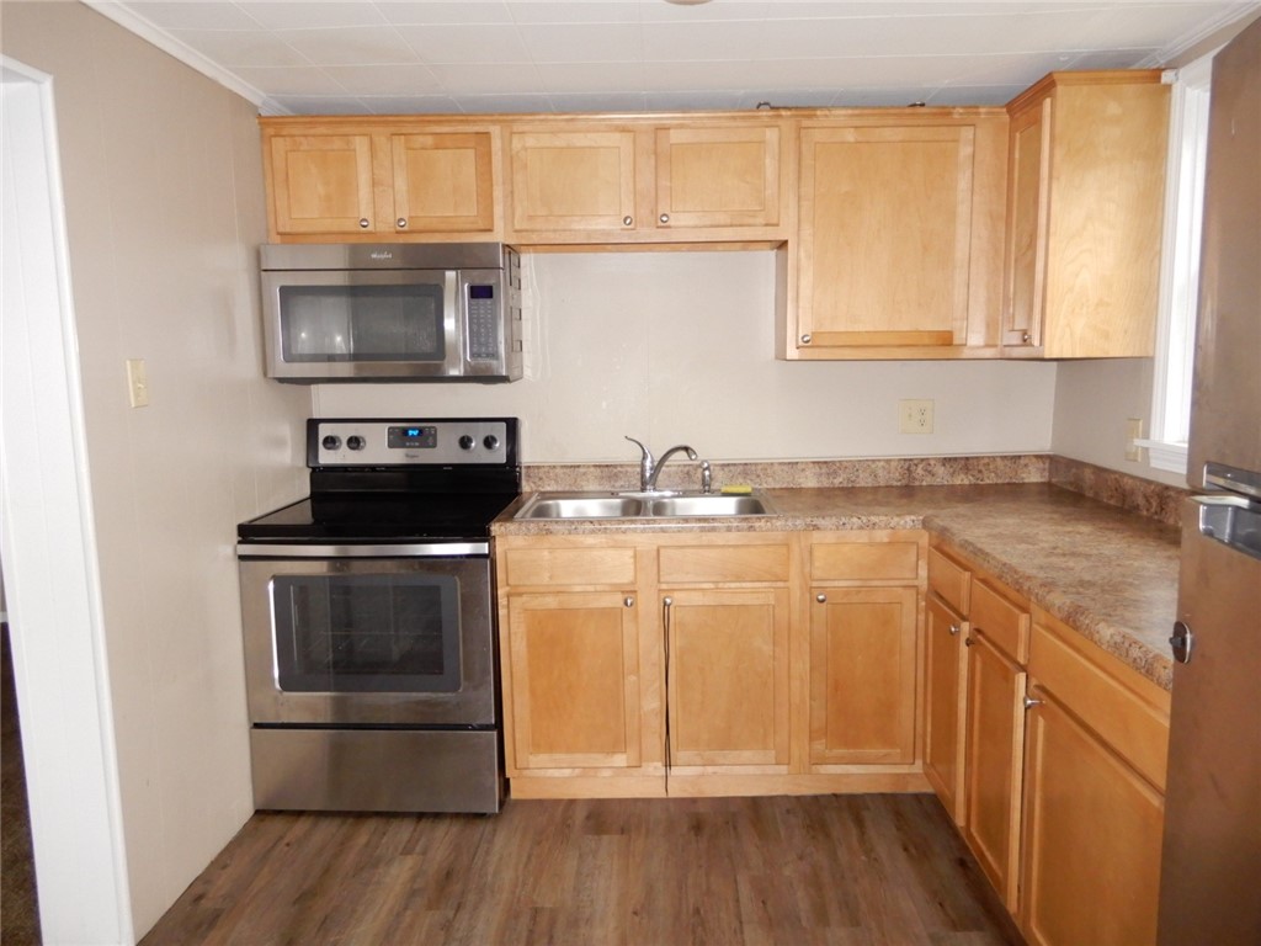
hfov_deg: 71.6
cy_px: 473
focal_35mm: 24
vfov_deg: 56.8
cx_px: 630
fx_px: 874
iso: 400
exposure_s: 1/30
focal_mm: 4.3
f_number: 3.4
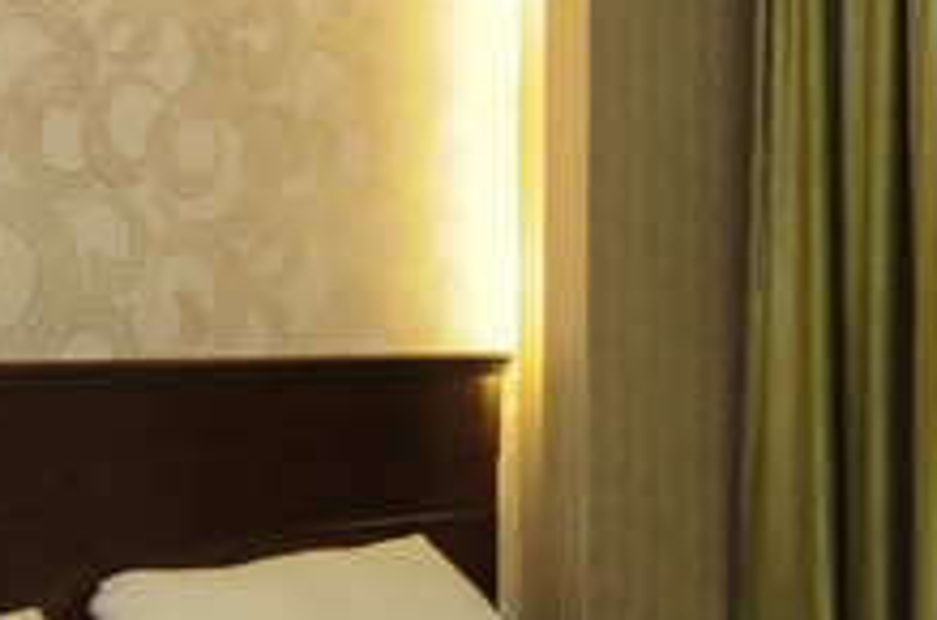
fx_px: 2651
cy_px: 299
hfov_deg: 18.8
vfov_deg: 13.3
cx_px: 1162
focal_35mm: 102
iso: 200
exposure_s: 1/1.6
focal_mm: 11
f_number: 5.6
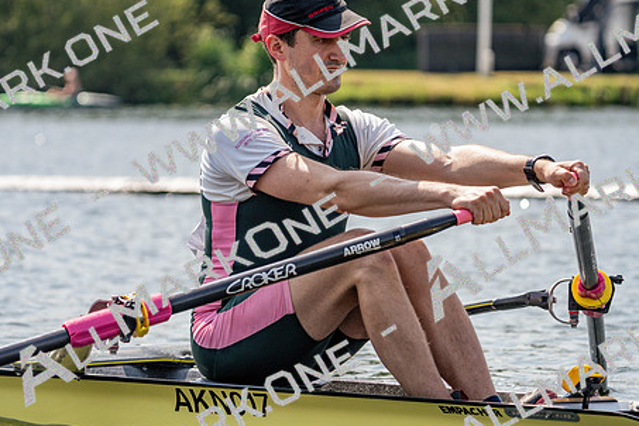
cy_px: 188
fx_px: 4544
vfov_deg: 5.4
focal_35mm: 256
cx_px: 306
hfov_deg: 8.0
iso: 200
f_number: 5.6
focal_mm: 200
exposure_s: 1/1600
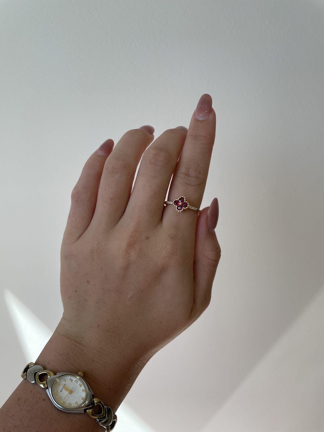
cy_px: 216
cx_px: 162
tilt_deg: -28.9
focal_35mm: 26
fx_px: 324
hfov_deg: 53.1
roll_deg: +3.2
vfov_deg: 67.3
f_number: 1.6
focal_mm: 4.2
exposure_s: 1/278
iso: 32
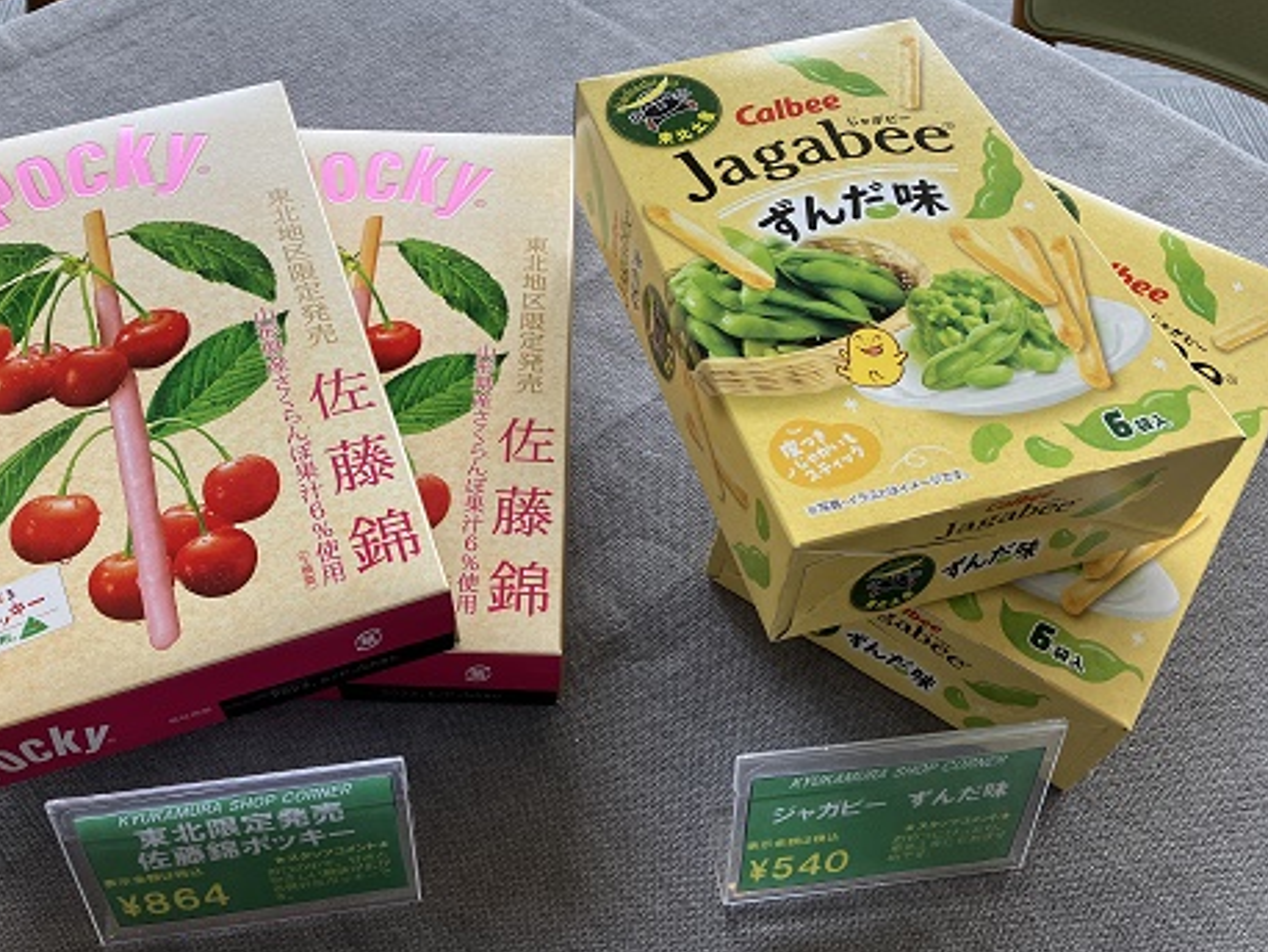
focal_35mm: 33
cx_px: 543
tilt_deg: -53.8
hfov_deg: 55.1
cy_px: 441
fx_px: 1209
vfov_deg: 43.0
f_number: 1.8
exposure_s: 1/100
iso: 32
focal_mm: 3.99
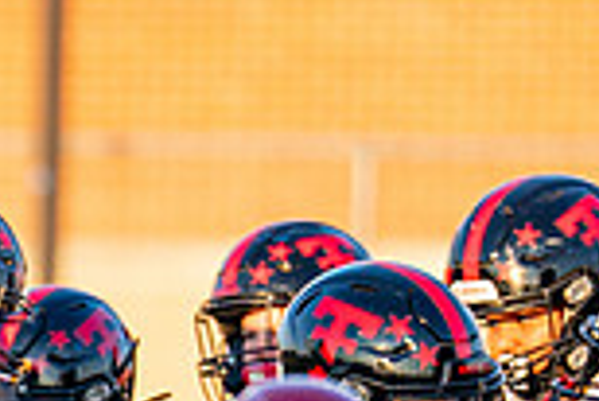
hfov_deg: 1.6
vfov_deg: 1.1
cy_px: 569
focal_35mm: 1308
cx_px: -383
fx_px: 21784
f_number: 2.8
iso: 160
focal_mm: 200
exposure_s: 1/1000
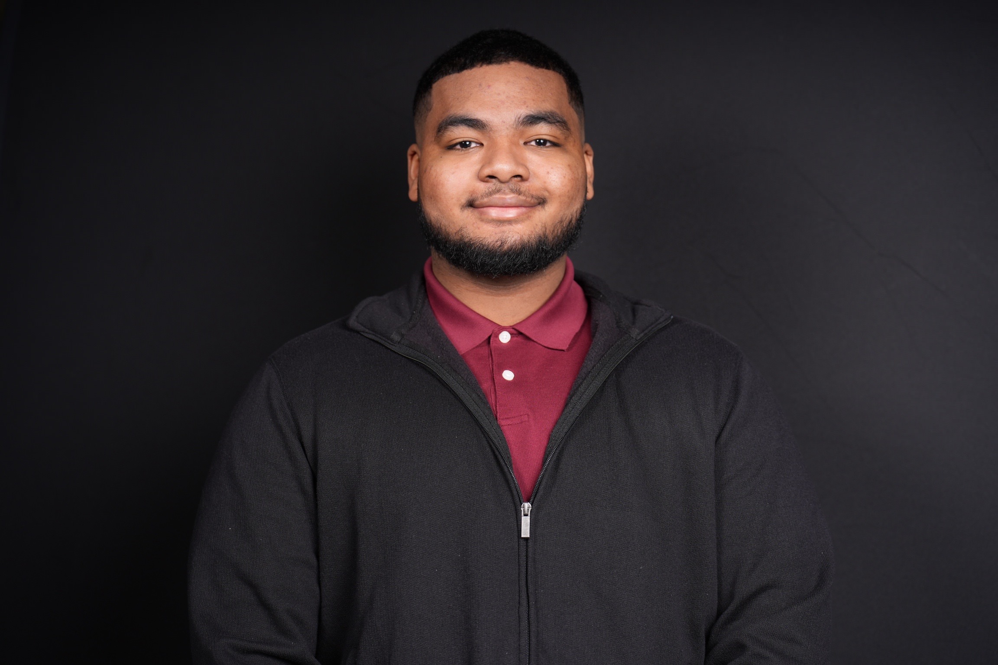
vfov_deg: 16.1
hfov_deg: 23.9
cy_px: 332
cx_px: 499
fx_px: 2356
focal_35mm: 85
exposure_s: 1/160
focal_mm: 85
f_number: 3.2
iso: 160
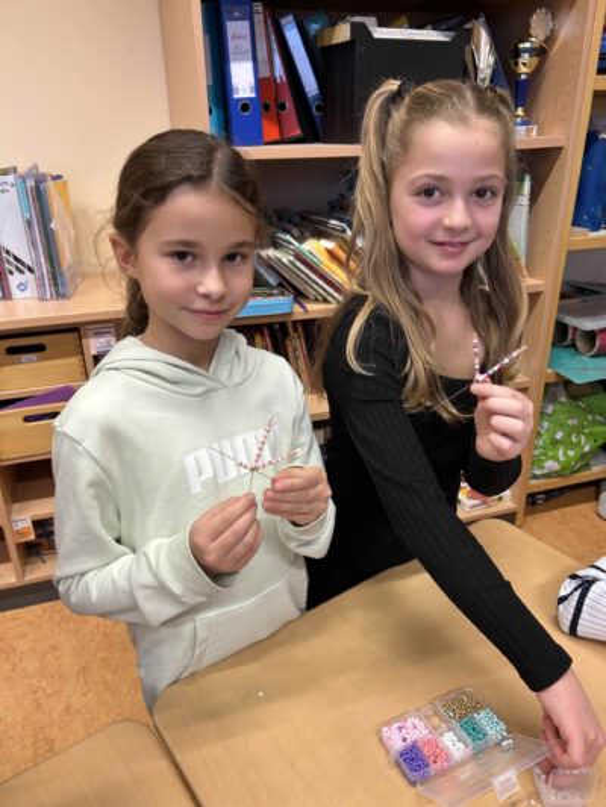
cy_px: 404
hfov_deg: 53.1
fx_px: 607
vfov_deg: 67.3
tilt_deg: -24.3
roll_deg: +1.2
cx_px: 303
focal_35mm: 26
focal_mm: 5.7
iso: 80
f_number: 1.5
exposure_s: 1/50
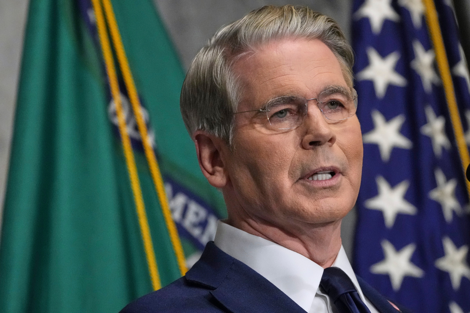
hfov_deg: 4.8
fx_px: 5640
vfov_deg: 3.2
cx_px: 235
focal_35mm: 432
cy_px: 156
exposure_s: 1/500
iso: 6400
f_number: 5.6
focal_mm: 288
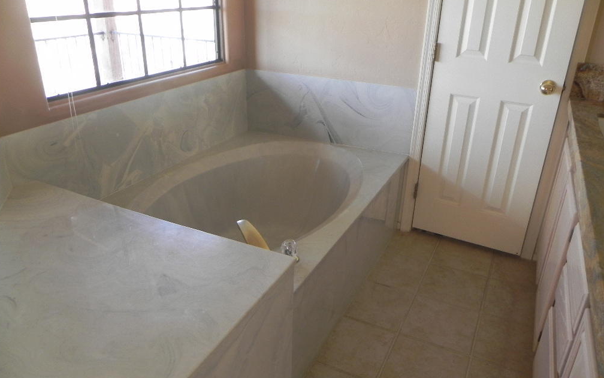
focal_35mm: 28
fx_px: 461
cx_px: 298
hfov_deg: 66.5
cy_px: 217
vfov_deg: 44.4
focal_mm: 4.6
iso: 160
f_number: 2.8
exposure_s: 1/61
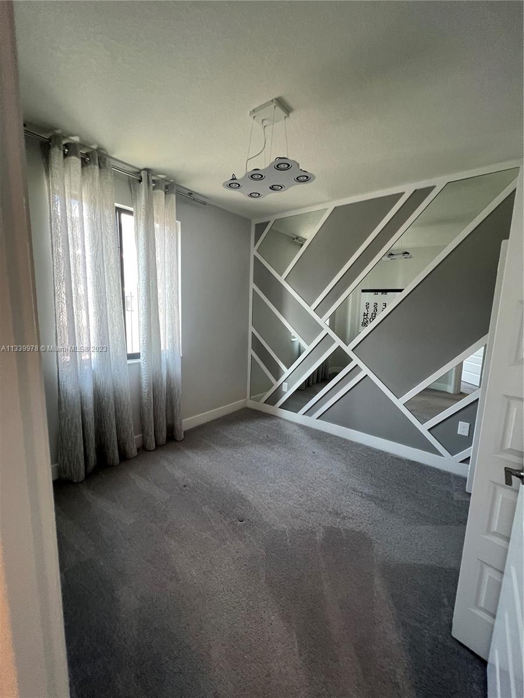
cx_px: 262
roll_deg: -2.8
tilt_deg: -6.4
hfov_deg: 89.9
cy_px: 349
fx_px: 262
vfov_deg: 106.2
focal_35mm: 13
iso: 200
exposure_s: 1/120
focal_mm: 1.57
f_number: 1.8
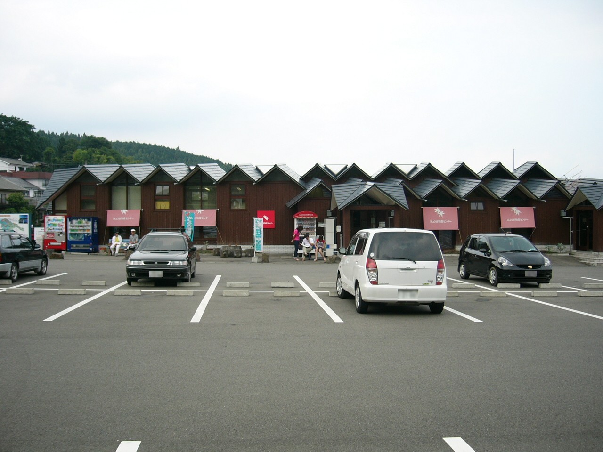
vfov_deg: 40.7
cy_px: 226
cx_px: 302
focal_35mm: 35
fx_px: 610
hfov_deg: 52.6
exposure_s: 1/320
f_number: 2.8
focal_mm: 5.8
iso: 50
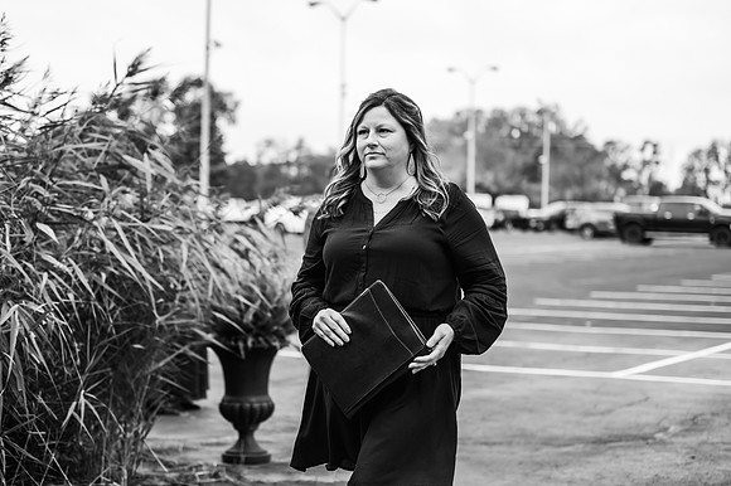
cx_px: 366
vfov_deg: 19.4
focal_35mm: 70
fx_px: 1421
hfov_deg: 28.9
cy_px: 243
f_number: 2.8
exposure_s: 1/1000
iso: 400
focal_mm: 70
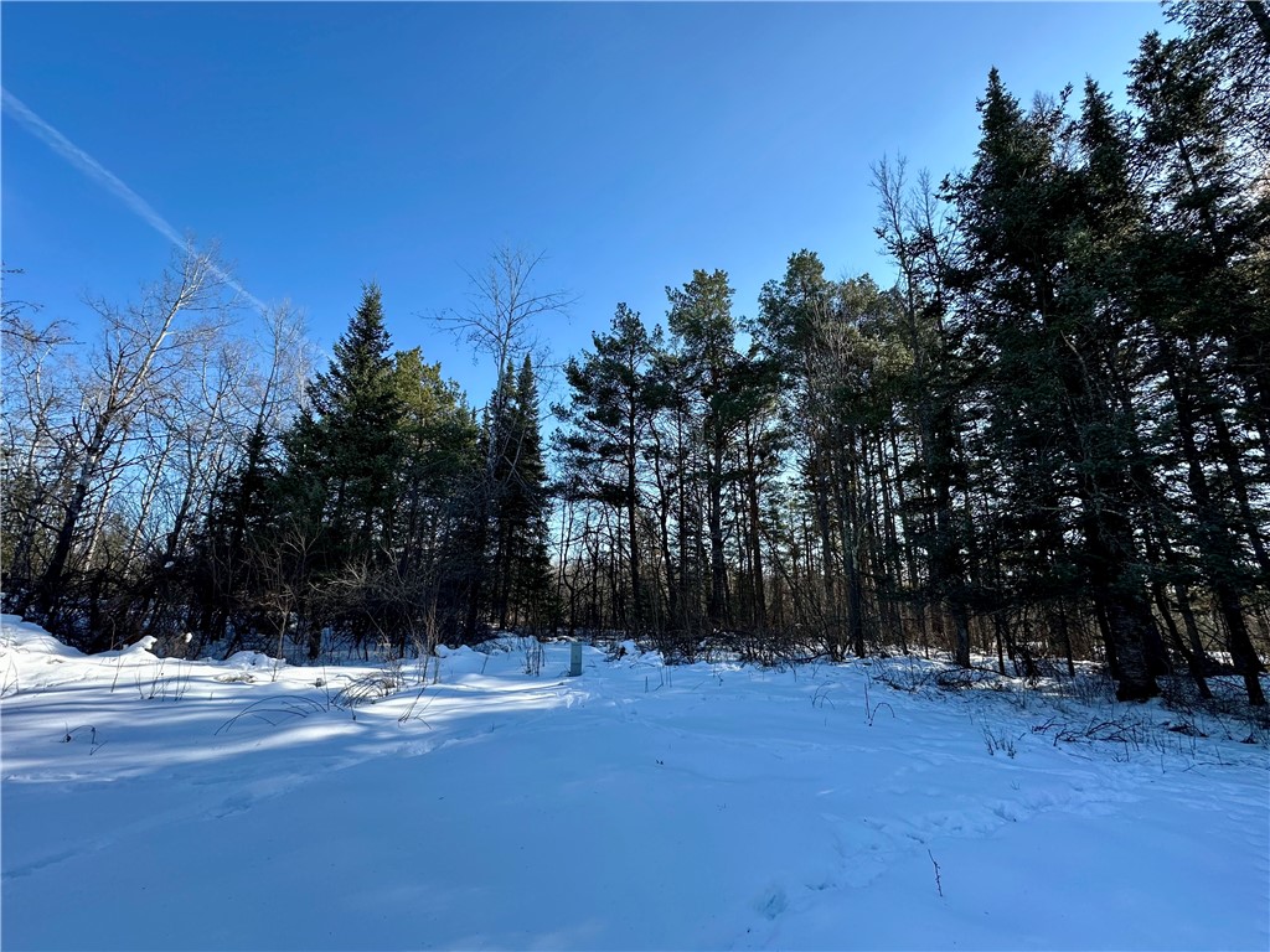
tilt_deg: +13.0
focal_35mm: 14
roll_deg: -2.0
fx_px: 514
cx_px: 635
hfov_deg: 102.1
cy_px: 476
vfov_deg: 85.7
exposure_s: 1/759
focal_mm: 2.22
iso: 40
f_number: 2.2
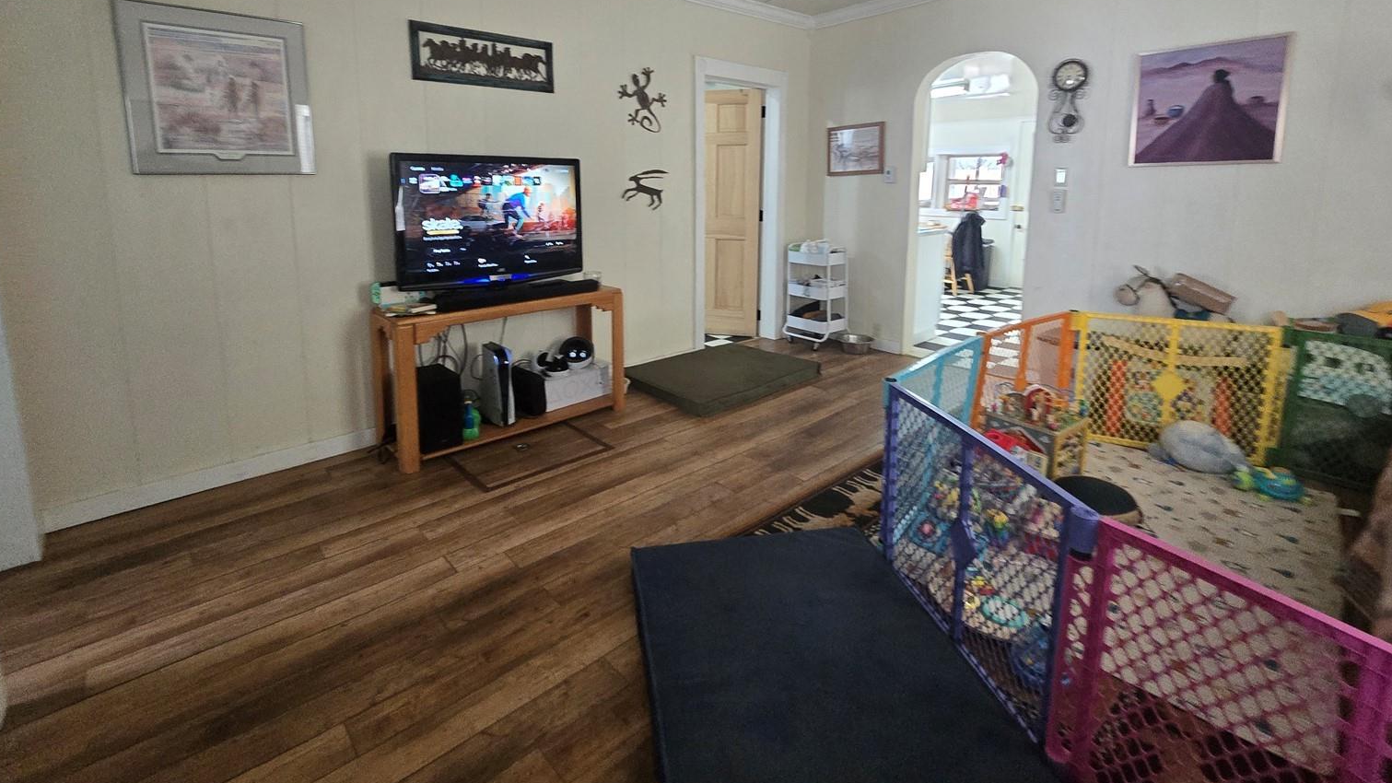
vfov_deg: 68.9
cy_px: 274
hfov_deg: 103.0
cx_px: 671
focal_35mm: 15
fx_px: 554
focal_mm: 2.2
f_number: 2.2
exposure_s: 1/60
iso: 640
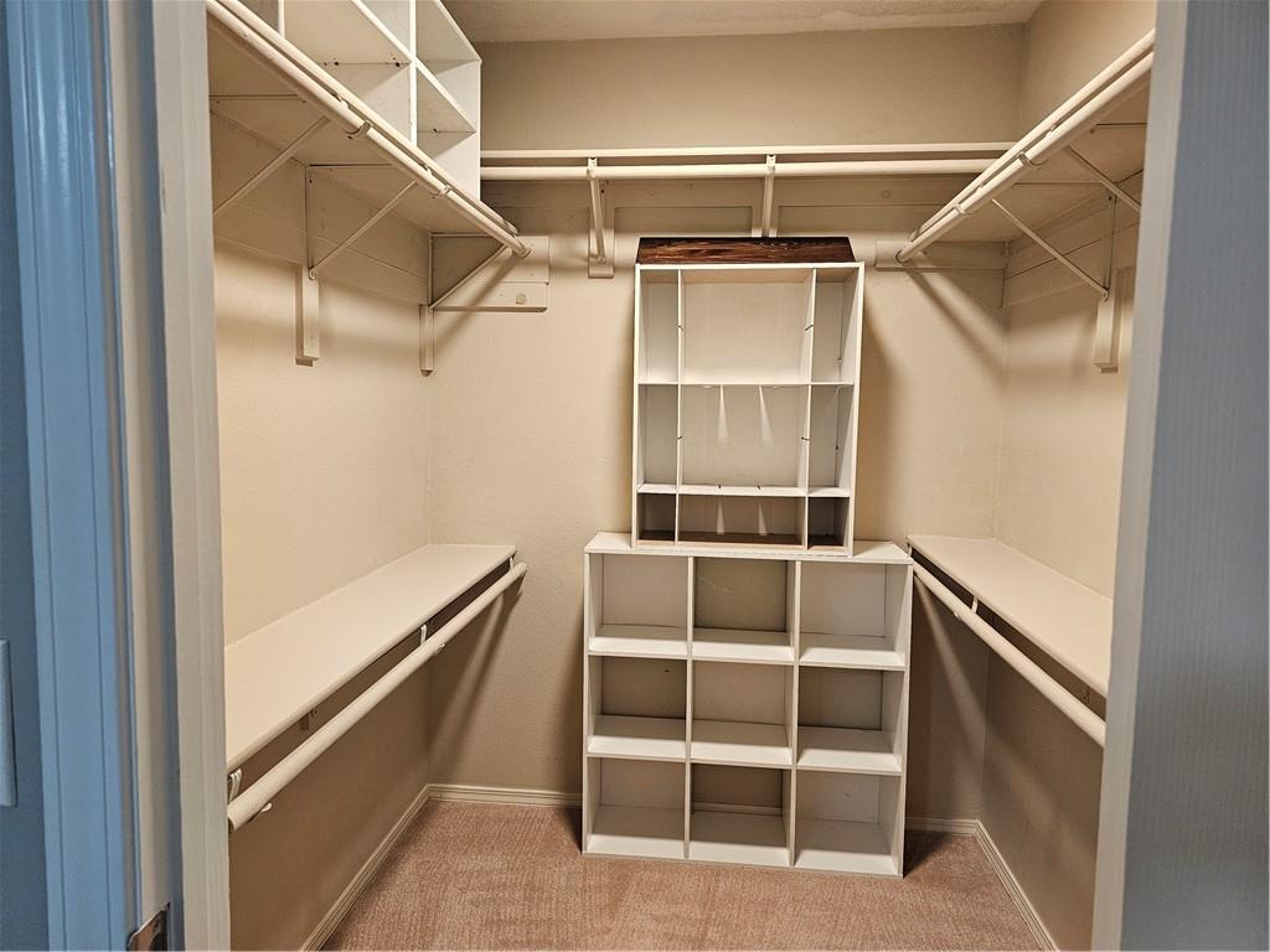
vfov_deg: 58.9
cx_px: 635
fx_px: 844
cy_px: 476
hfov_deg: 73.9
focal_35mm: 23
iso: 500
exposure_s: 1/120
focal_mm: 6.3
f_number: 1.7
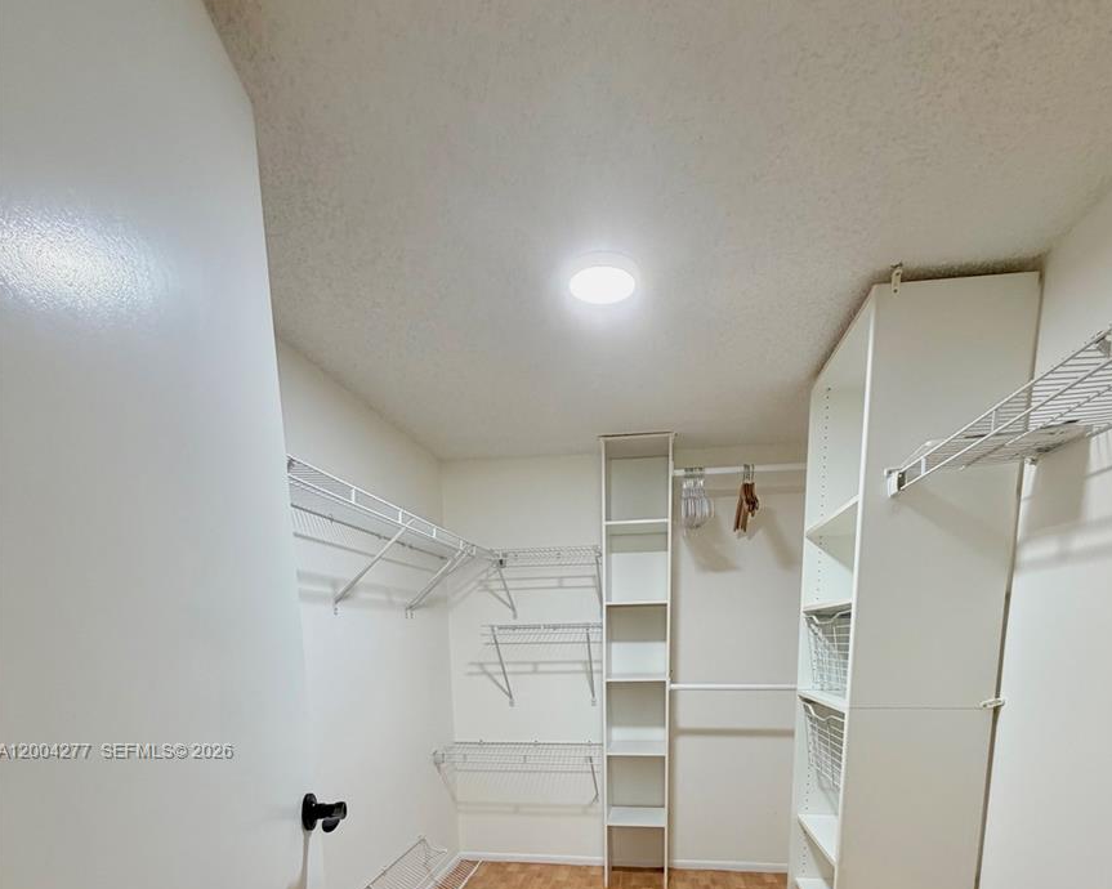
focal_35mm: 19
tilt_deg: -9.9
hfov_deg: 83.3
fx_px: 625
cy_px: 752
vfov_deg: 62.6
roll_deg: +0.7
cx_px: 573
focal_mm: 2.22
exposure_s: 1/60
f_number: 2.2
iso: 200
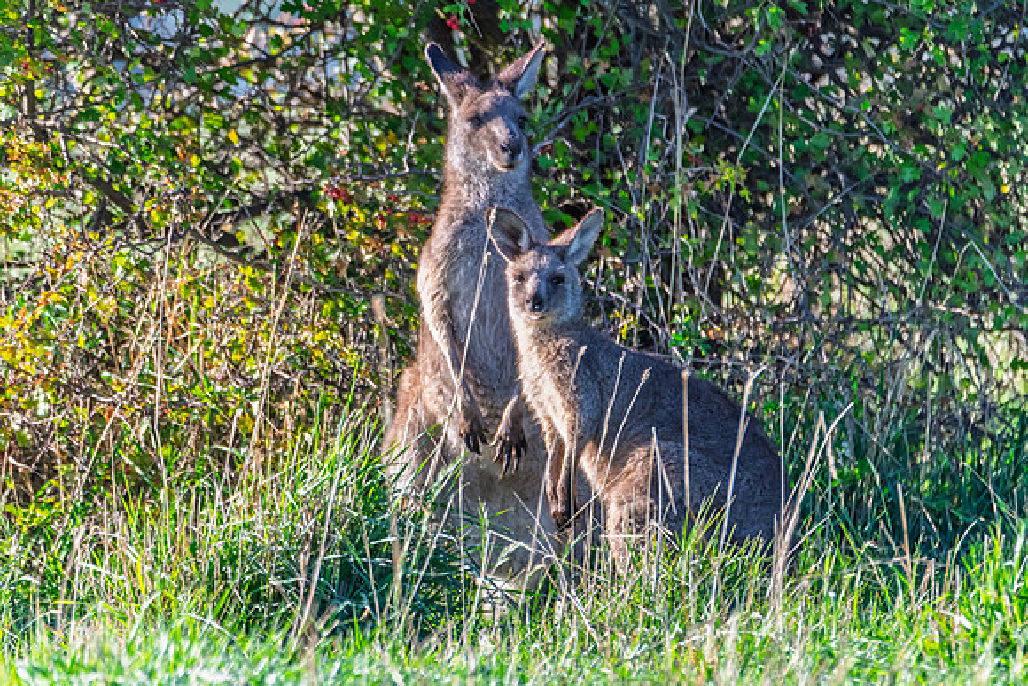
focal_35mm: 801
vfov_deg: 1.7
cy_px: 347
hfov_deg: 2.6
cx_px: 507
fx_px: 22875
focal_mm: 600
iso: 800
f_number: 6.3
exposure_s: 1/800
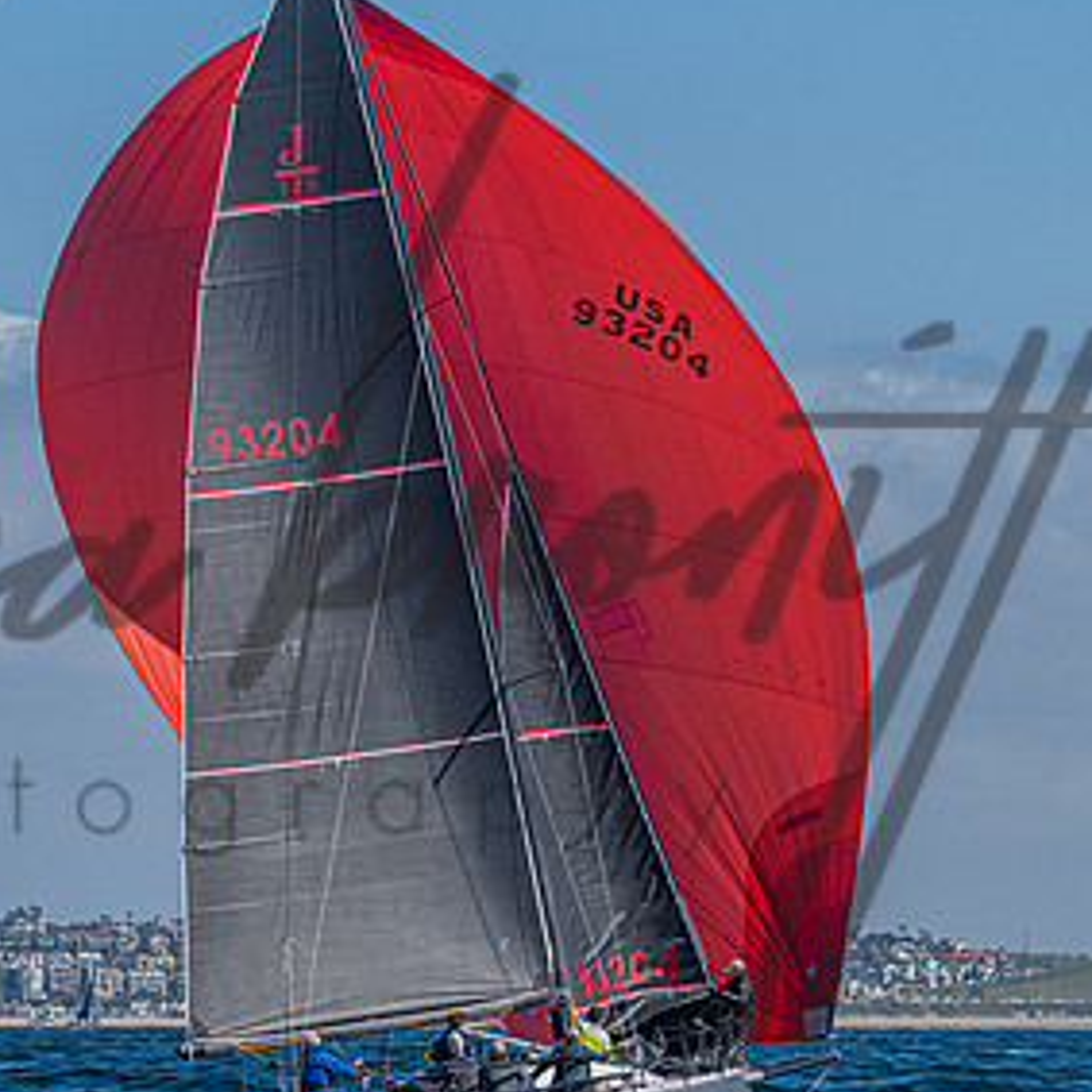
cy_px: 635
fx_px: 10422
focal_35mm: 292
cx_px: 770
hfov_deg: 6.0
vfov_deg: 6.0
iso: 400
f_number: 6.3
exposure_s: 1/5000
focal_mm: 140
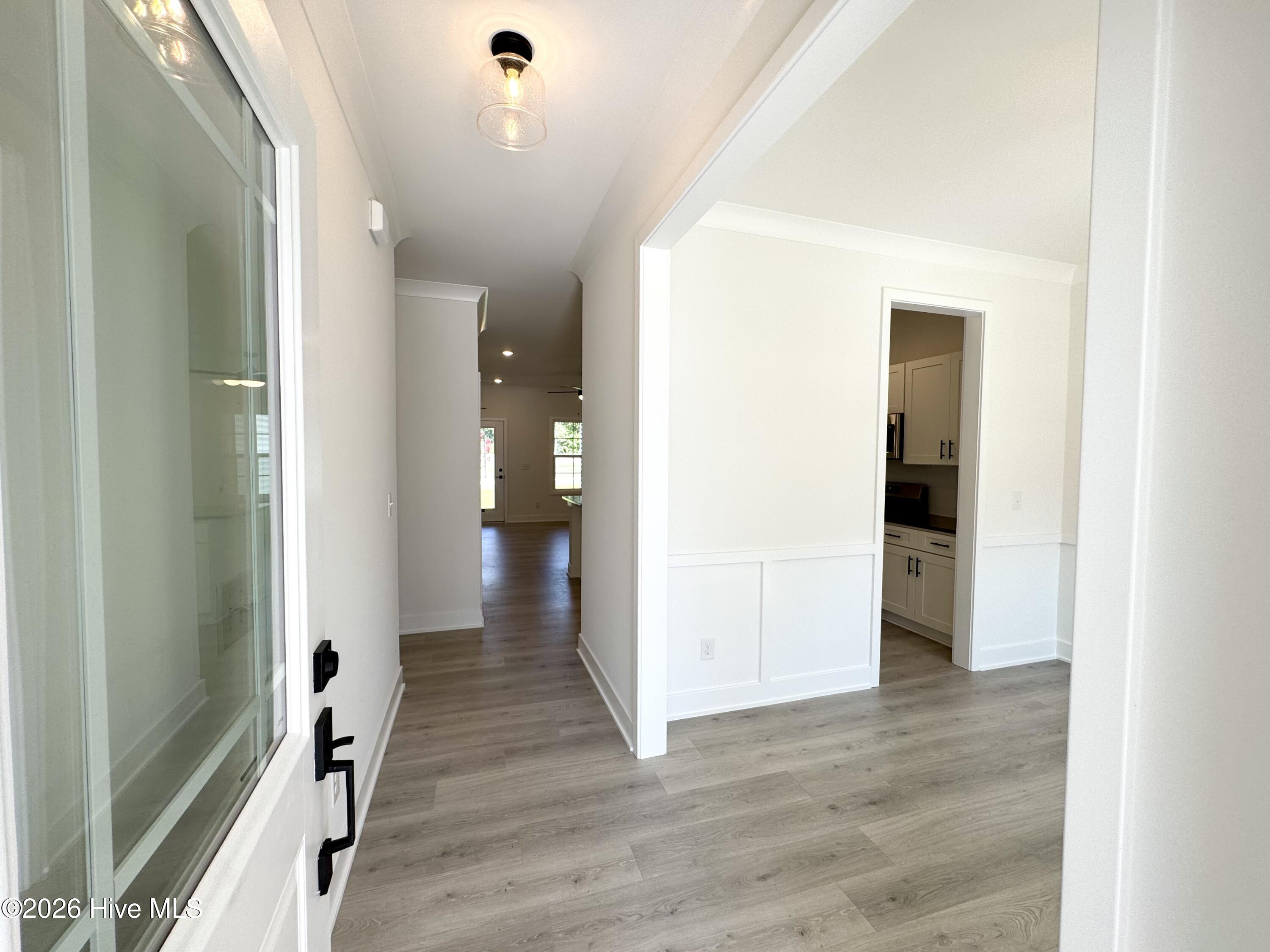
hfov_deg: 102.1
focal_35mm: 14
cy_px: 476
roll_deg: -0.6
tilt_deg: -2.0
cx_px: 635
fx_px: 514
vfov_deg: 85.7
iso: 40
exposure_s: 1/185
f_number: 2.2
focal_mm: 2.22
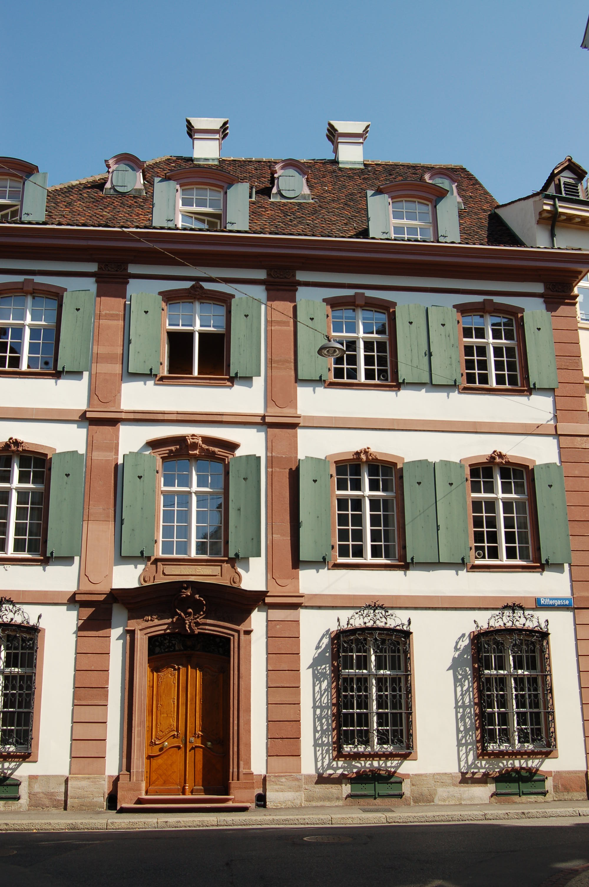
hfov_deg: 34.1
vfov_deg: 49.6
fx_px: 959
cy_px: 444
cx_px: 294
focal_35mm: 39
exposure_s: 1/320
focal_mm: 26
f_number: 9
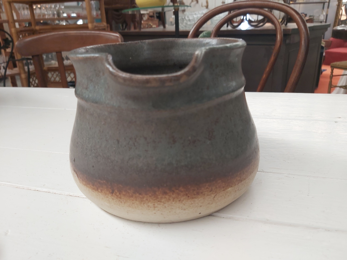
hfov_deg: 67.3
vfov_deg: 53.1
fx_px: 261
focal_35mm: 26
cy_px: 130
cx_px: 174
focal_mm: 3.92
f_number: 1.7
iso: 125
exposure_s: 1/50
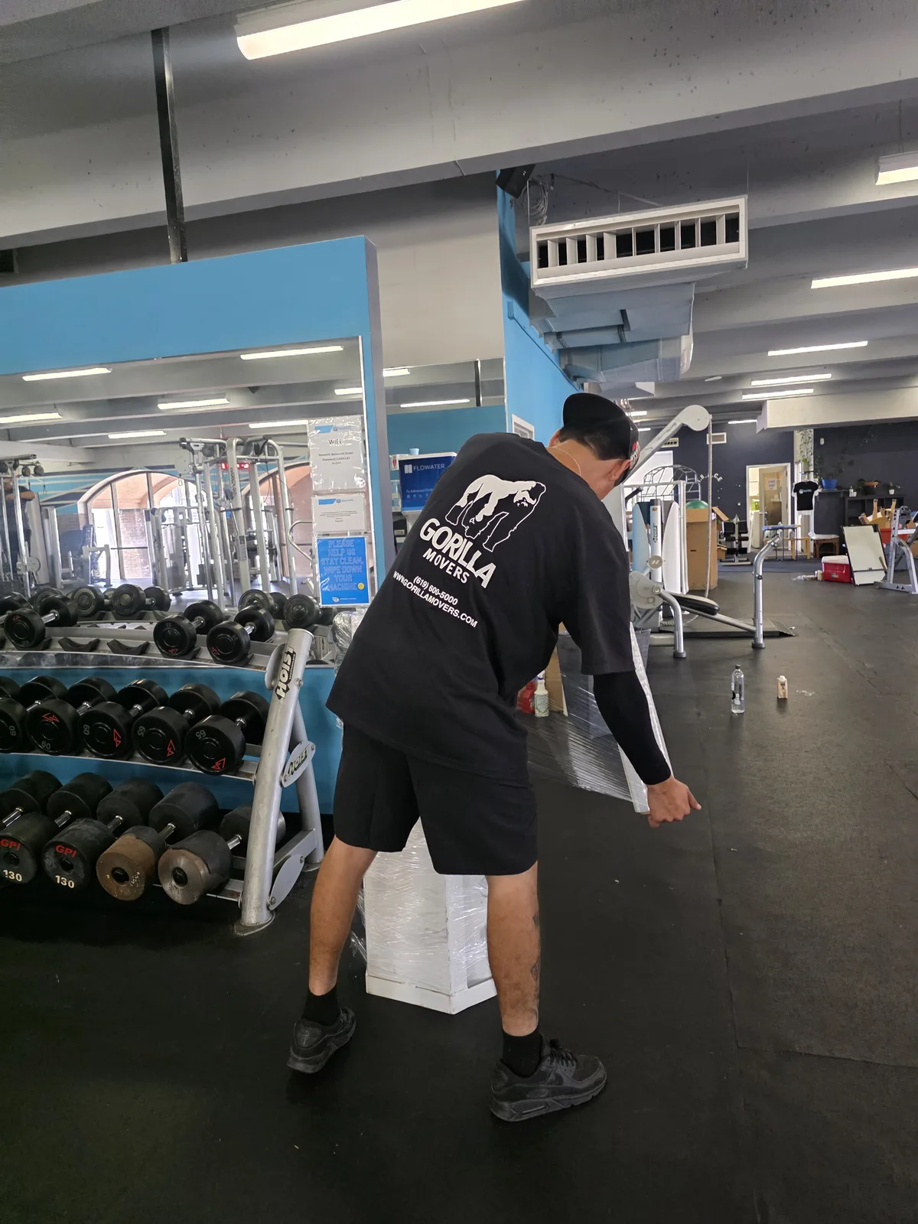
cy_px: 612
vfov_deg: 73.9
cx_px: 459
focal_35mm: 23
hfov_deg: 58.9
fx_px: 813
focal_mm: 6.3
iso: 1250
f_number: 1.7
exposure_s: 1/120
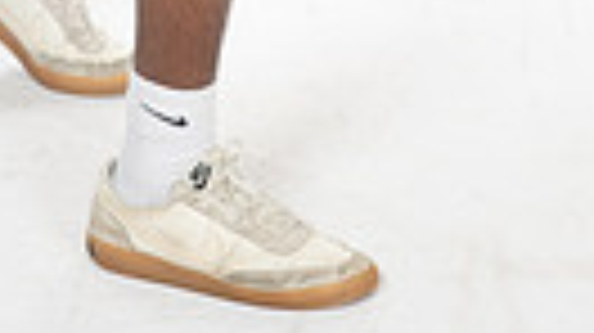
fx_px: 3148
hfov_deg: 10.8
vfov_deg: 5.7
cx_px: 333
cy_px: -608
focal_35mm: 200
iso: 800
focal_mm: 56
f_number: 7.1
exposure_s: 1/320
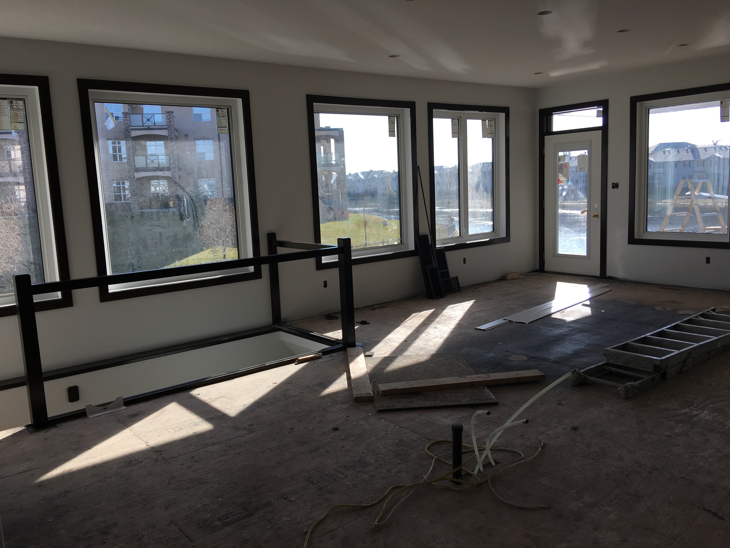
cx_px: 365
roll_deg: +2.3
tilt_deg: -8.1
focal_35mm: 29
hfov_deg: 61.7
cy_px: 274
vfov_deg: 48.2
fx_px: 612
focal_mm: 4.15
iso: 25
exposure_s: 1/481
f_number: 2.2
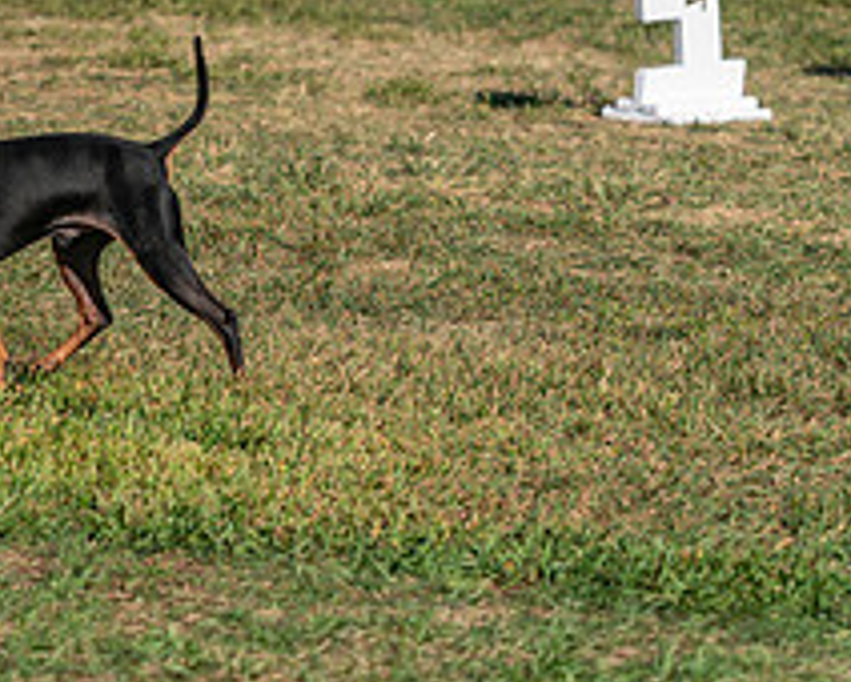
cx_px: -78
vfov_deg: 5.4
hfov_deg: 6.8
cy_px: -177
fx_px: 7160
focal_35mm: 284
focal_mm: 95
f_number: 4.5
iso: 100
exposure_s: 1/1250
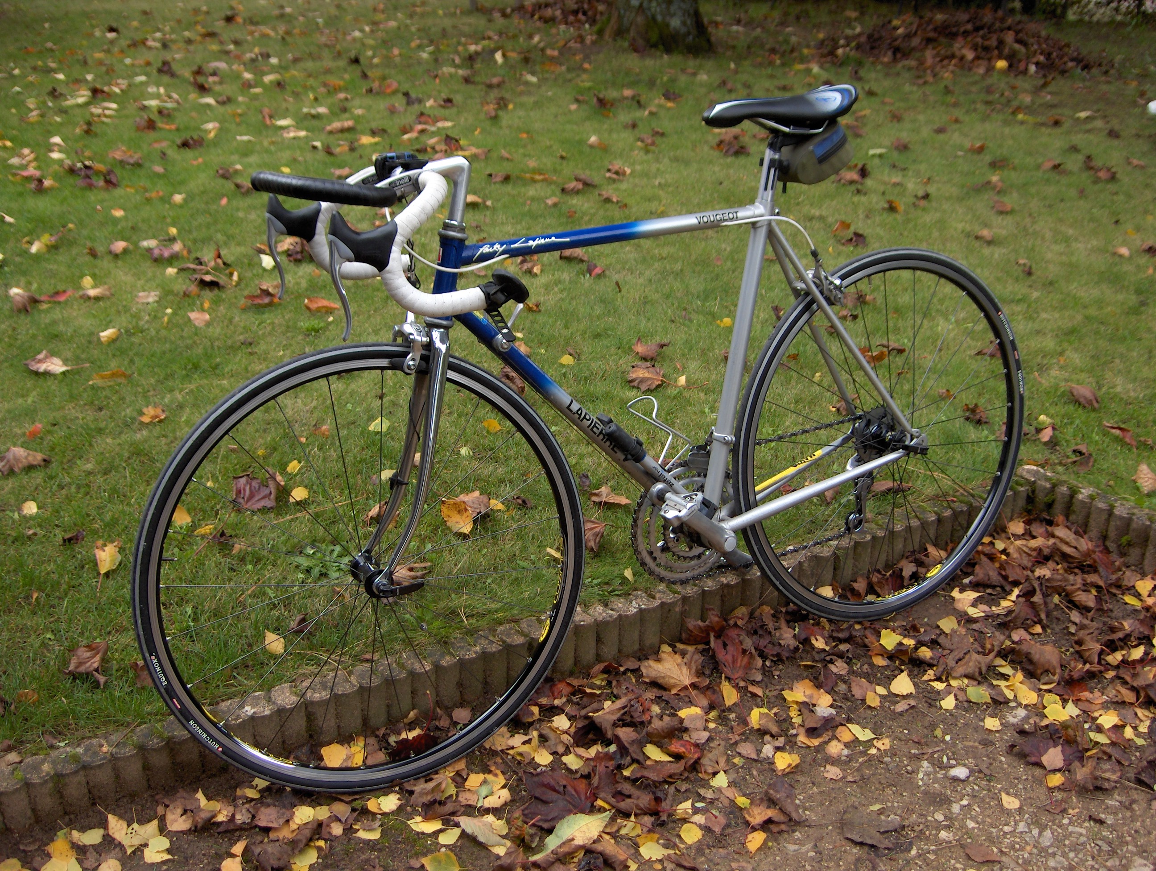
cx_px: 578
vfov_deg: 36.9
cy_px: 436
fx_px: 1304
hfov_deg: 47.8
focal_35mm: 39
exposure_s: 1/165
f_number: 2.8
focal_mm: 8
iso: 100
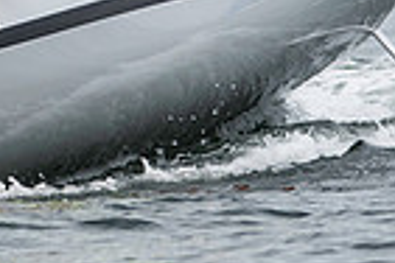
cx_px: -179
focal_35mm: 1852
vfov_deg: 0.7
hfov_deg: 1.1
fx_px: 20319
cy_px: -208
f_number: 4
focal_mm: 300
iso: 200
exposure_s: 1/2500
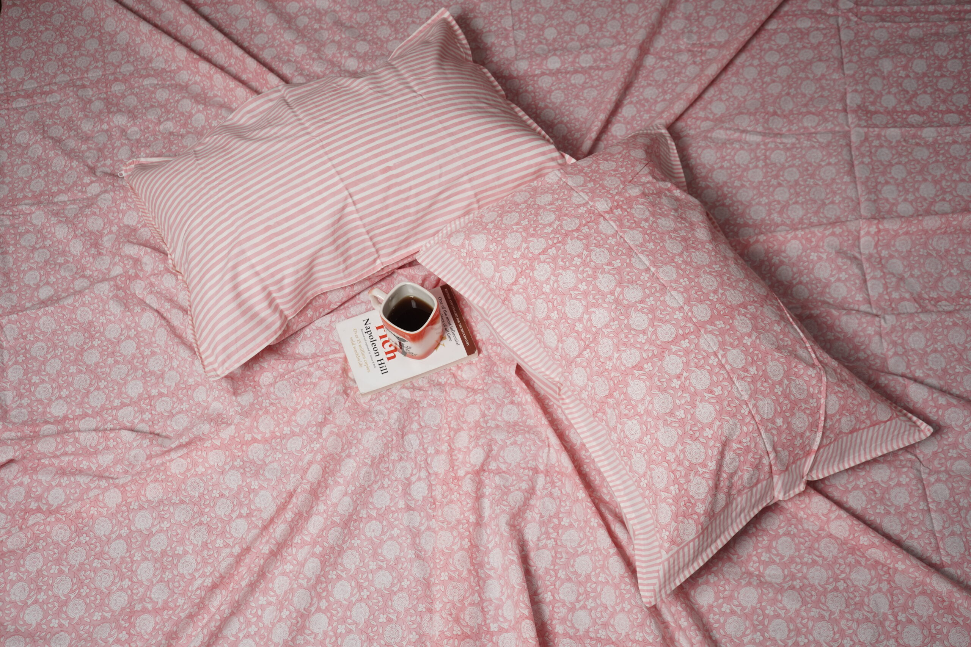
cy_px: 324
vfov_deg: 35.9
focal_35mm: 37
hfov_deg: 51.9
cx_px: 486
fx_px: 998
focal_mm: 37
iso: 250
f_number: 5.6
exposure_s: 1/100
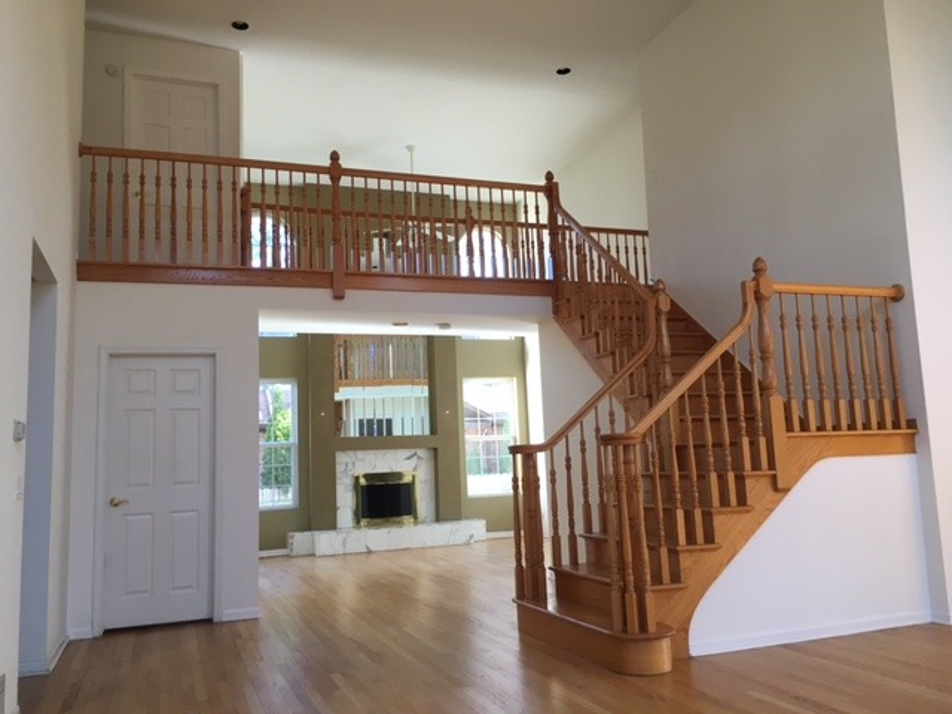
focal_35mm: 29
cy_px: 357
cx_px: 476
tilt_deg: +6.1
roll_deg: +2.3
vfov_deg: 48.2
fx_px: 798
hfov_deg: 61.7
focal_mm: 4.15
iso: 32
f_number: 2.2
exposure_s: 1/30
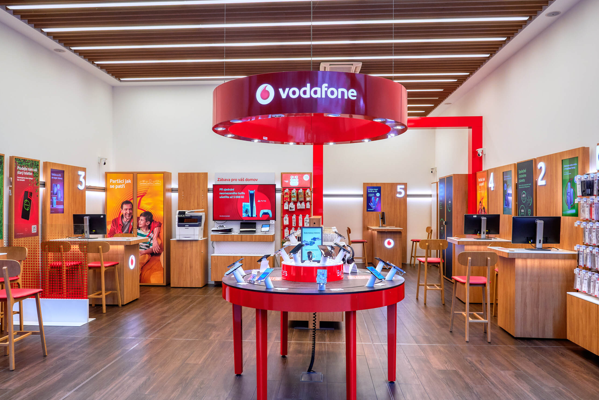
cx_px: 291
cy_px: 197
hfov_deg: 65.4
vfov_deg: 46.4
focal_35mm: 28
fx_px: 466
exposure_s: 1/30
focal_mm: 24
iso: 450
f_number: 8
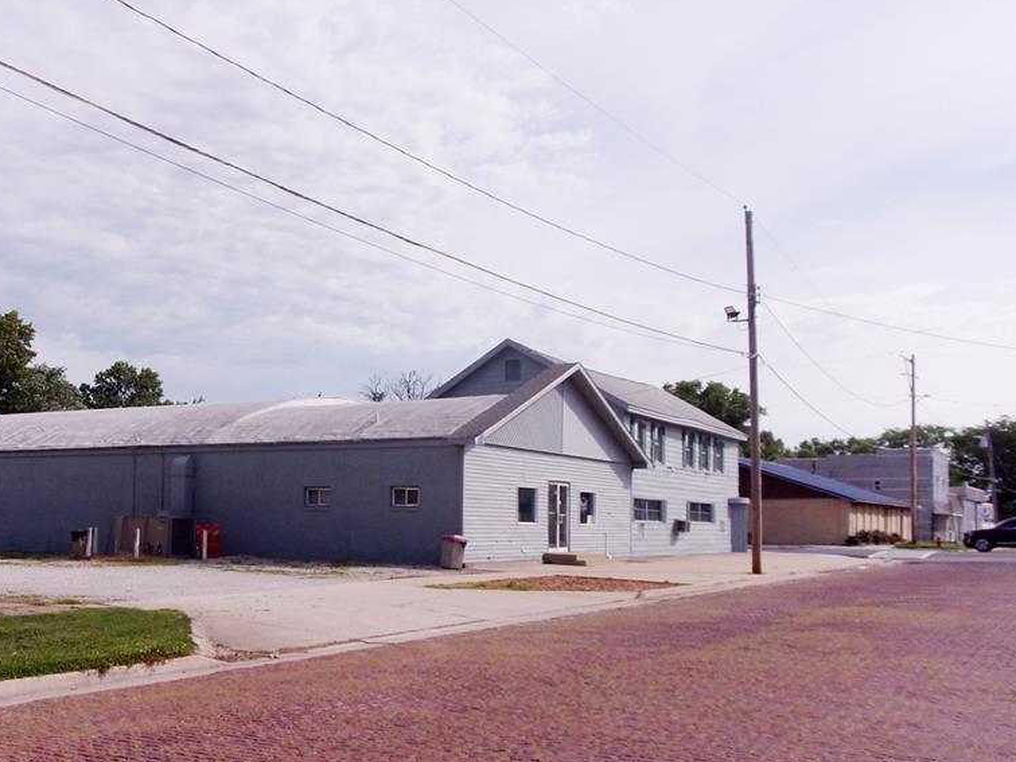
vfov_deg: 37.4
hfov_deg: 48.7
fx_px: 1115
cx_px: 412
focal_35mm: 38
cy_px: 487
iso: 80
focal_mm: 5.1
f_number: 10.8
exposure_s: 1/200
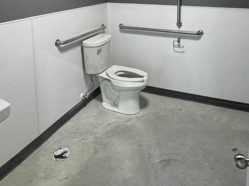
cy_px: 9
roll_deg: -0.3
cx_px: 131
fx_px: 237
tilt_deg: -8.1
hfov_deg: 55.3
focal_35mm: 33
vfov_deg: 39.0
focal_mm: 2.22
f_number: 2.2
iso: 160
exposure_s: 1/60
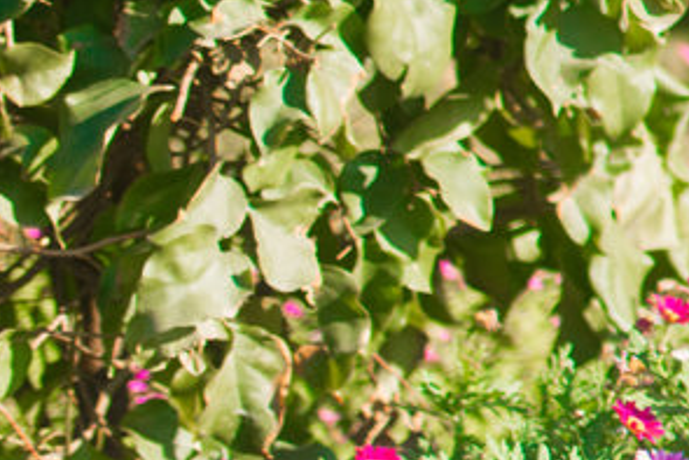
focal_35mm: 209
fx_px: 4002
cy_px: -276
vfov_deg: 6.5
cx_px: 1666
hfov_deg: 8.9
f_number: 1.4
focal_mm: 35
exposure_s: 1/8000
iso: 320
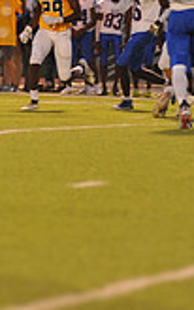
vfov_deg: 4.7
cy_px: -8
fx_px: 3785
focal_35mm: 447
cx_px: -168
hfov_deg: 2.9
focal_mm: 125
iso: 1600
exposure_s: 1/250
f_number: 2.8
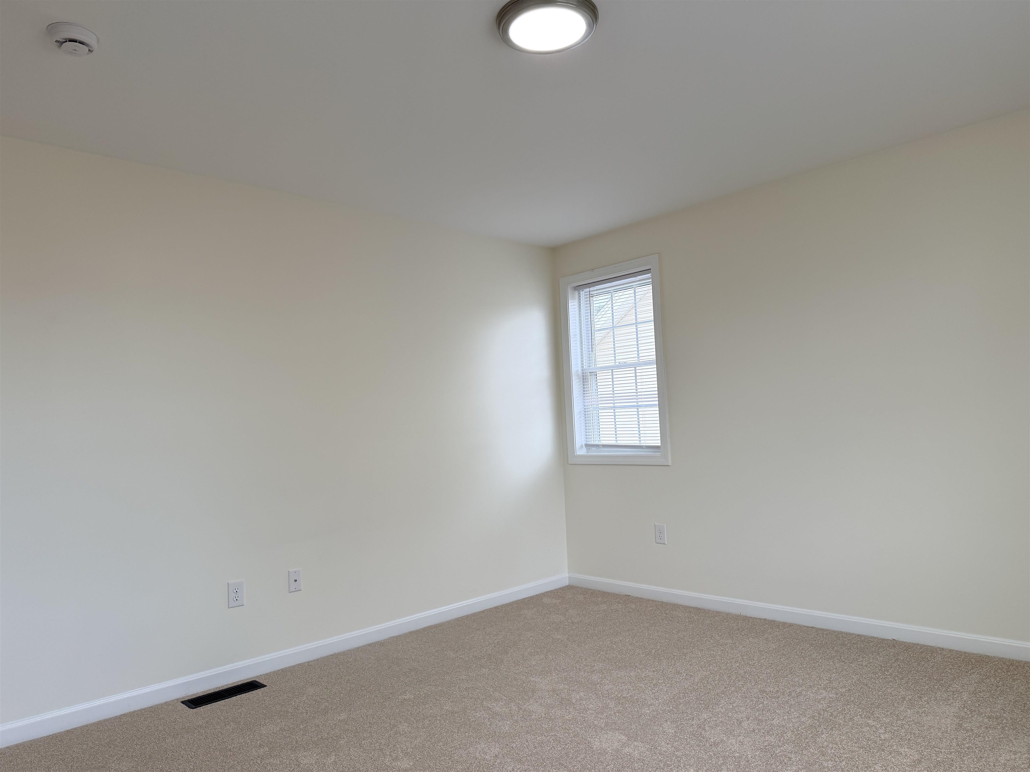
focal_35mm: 24
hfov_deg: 71.6
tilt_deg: +3.0
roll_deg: +2.6
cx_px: 515
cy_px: 386
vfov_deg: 56.8
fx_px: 714
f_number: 1.78
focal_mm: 6.76
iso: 100
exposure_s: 1/159
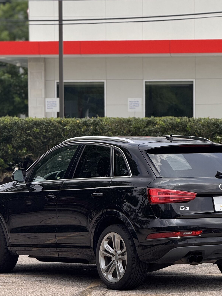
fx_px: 1650
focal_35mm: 193
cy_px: 210
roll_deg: +0.4
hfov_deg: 7.7
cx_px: 124
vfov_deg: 10.2
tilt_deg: -2.8
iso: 50
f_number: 2.8
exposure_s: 1/1395
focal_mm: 15.66
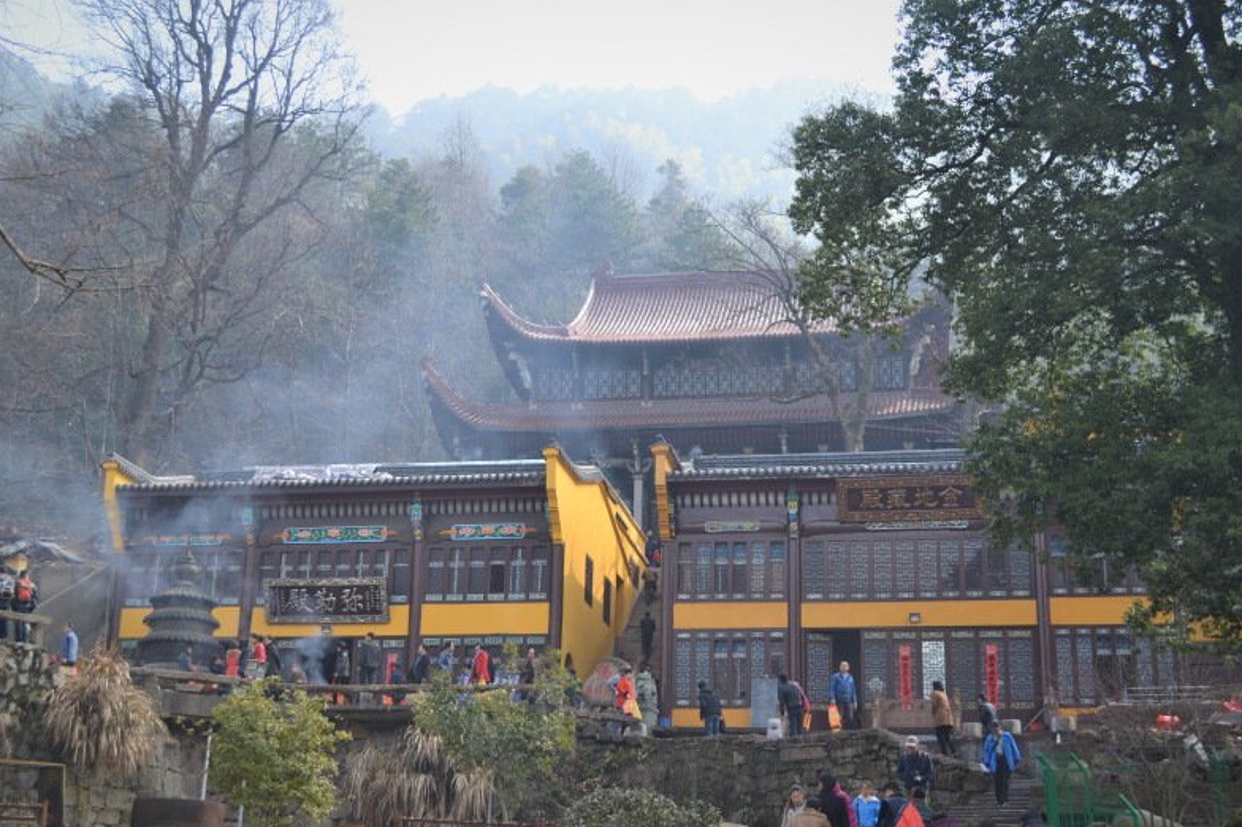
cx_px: 611
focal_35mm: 49
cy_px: 414
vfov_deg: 27.5
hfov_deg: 40.4
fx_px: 1690
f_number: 6.3
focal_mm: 32
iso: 100
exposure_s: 1/160
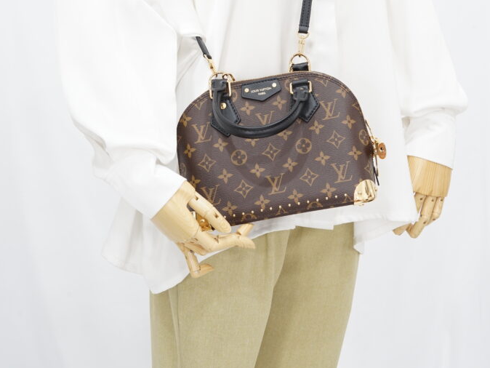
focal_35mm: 73
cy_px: 23
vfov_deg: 19.7
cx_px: 245
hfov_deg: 26.7
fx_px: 1034
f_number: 10
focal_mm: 50
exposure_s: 1/1.6
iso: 640
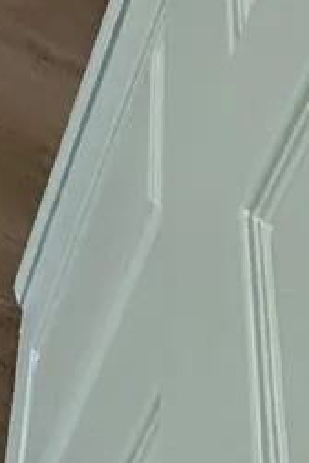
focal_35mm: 69
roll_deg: -1.2
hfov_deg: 13.7
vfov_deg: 17.1
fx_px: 887
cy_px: -545
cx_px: -448
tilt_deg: -22.0
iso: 64
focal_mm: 2.22
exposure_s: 1/119
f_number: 2.2
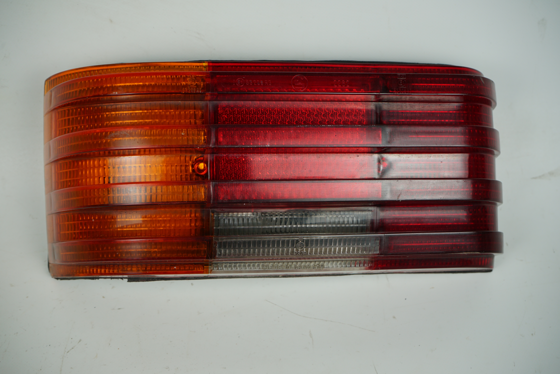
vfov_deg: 28.1
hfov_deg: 41.1
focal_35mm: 48
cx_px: 280
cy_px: 187
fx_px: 747
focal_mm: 48
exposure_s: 1/200
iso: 200
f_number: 7.1
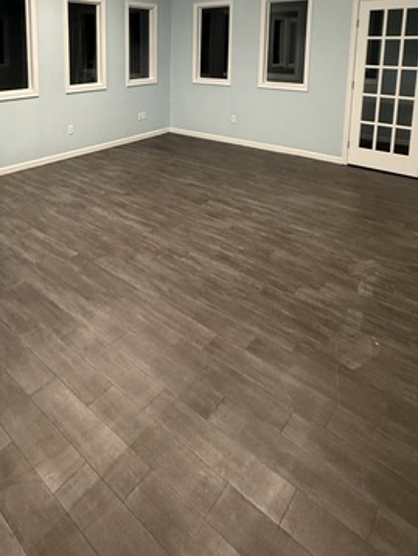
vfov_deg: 62.9
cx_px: 138
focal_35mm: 25
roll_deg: -0.5
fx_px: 402
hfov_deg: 53.8
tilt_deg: -9.9
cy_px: 104
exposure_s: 1/120
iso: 640
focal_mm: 2.22
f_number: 2.2
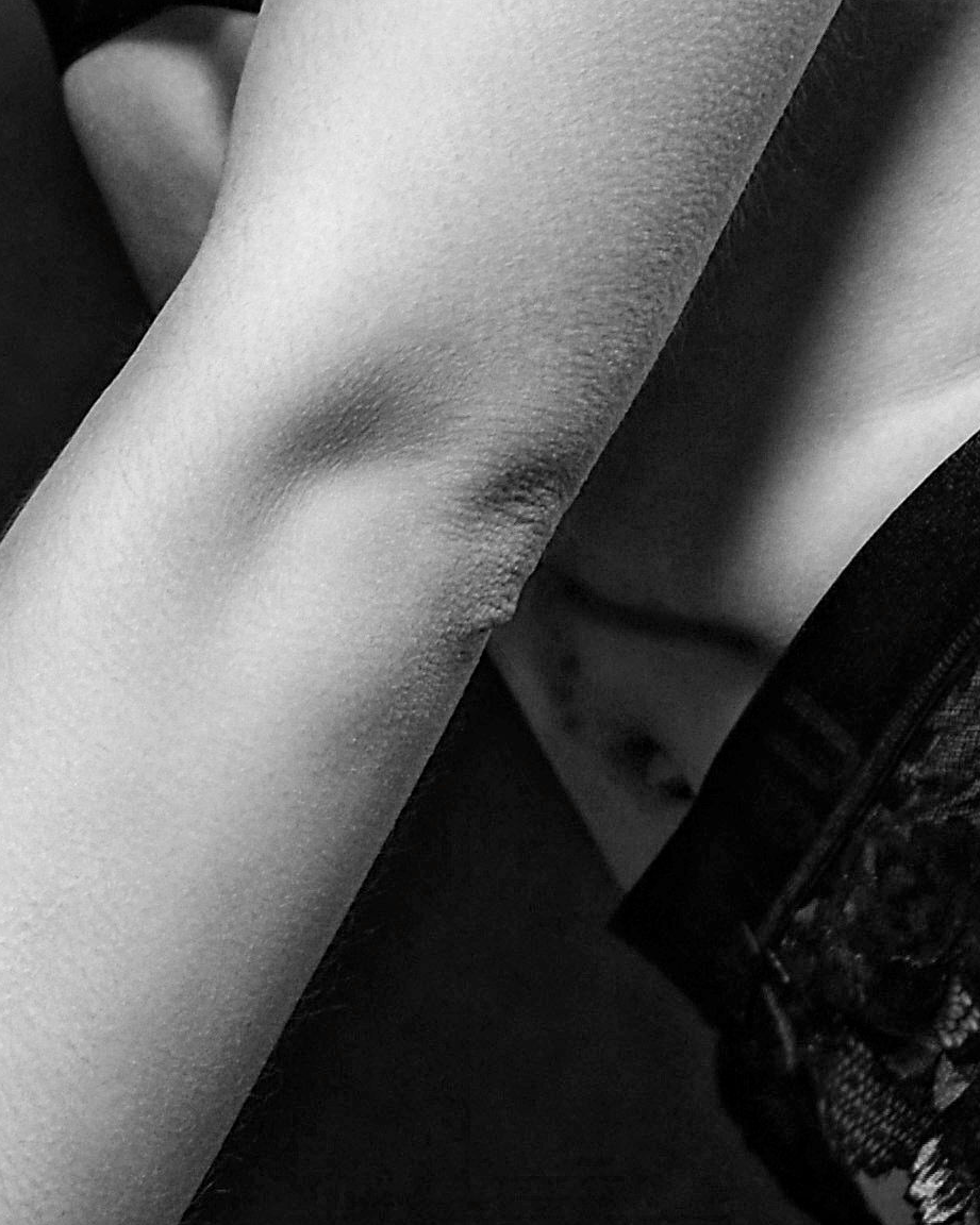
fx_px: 18498
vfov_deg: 3.8
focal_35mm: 510
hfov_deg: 3.0
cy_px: -389
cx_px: 778
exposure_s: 1/100
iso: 125
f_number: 6.3
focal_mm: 85
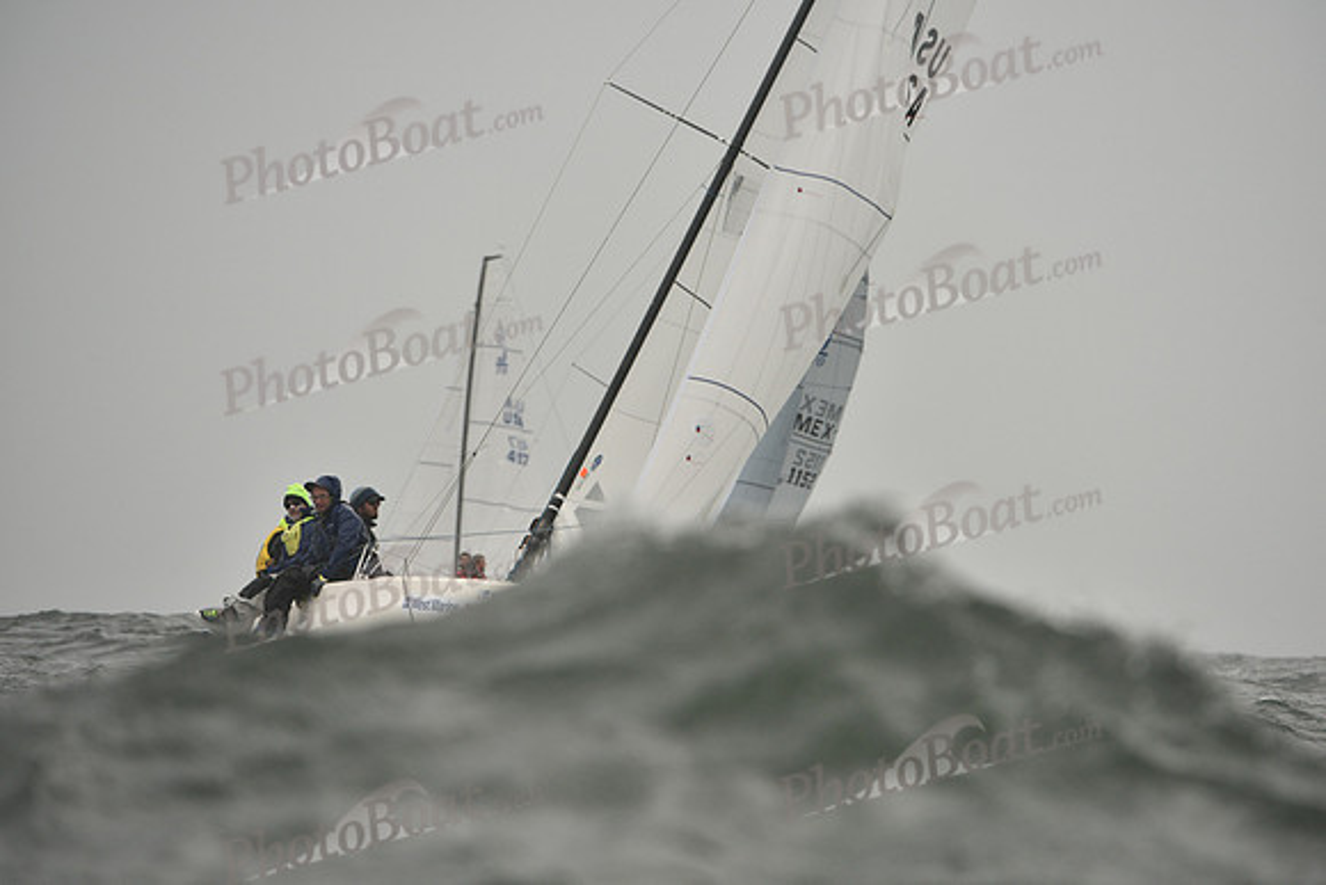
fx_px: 13999
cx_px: 663
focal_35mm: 380
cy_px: 442
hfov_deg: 5.4
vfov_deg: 3.6
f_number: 5.6
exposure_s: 1/1000
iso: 400
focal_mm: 380
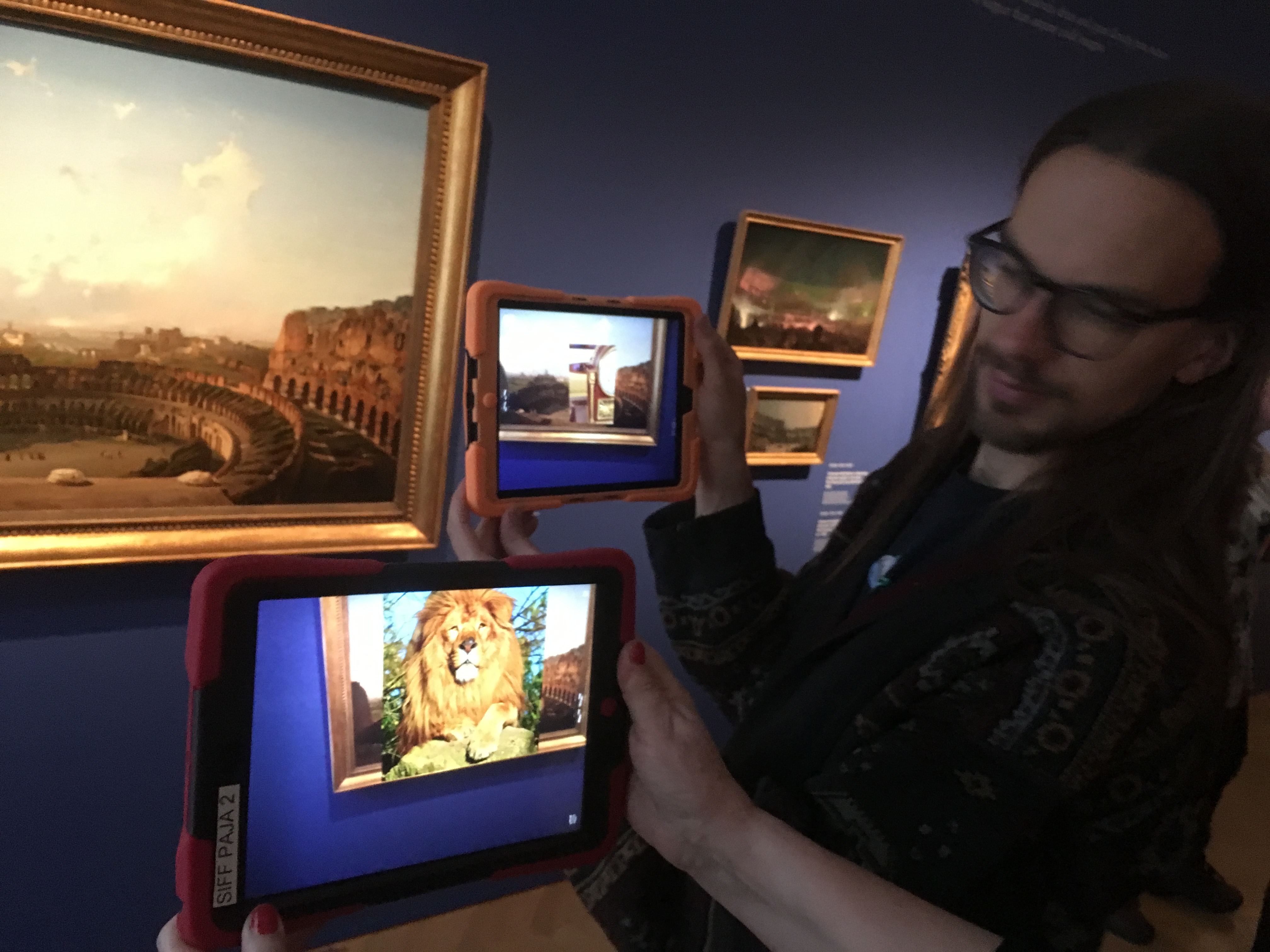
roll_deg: -6.7
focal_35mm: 29
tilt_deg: -13.9
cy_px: 476
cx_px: 635
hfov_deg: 61.7
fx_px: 1064
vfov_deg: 48.2
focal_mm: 4.15
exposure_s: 1/17
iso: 500
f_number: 2.2
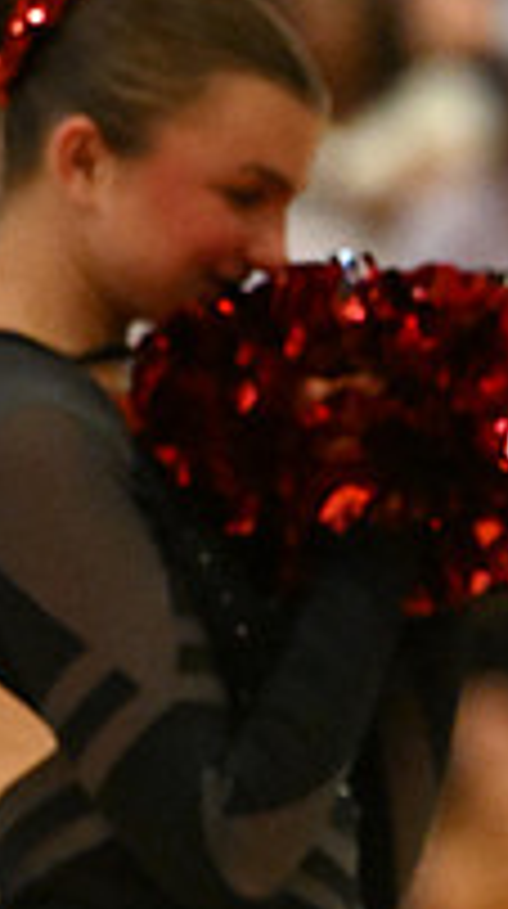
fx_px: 21739
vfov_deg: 2.4
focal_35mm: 904
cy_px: 585
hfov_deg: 1.3
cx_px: 1286
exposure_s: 1/1000
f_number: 2.8
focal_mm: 200
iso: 8000
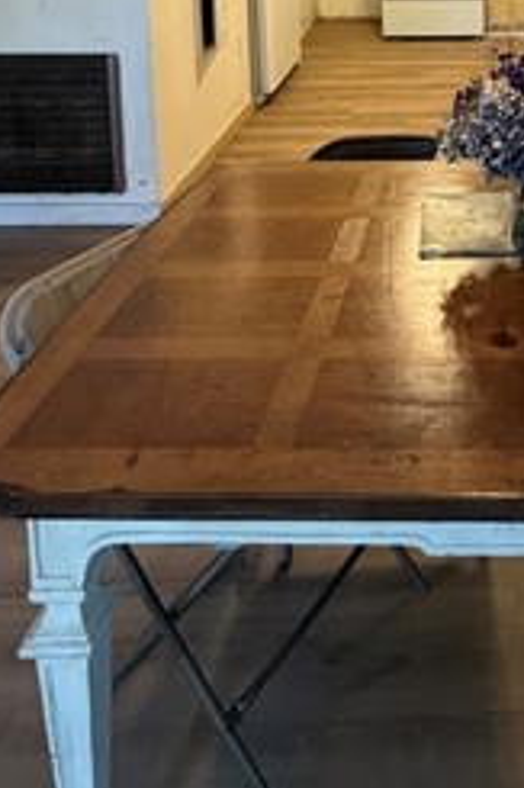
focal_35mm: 38
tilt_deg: -6.9
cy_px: -61
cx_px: 498
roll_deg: -0.5
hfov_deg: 32.7
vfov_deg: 41.4
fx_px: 831
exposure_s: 1/60
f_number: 2.2
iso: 320
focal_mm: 2.22
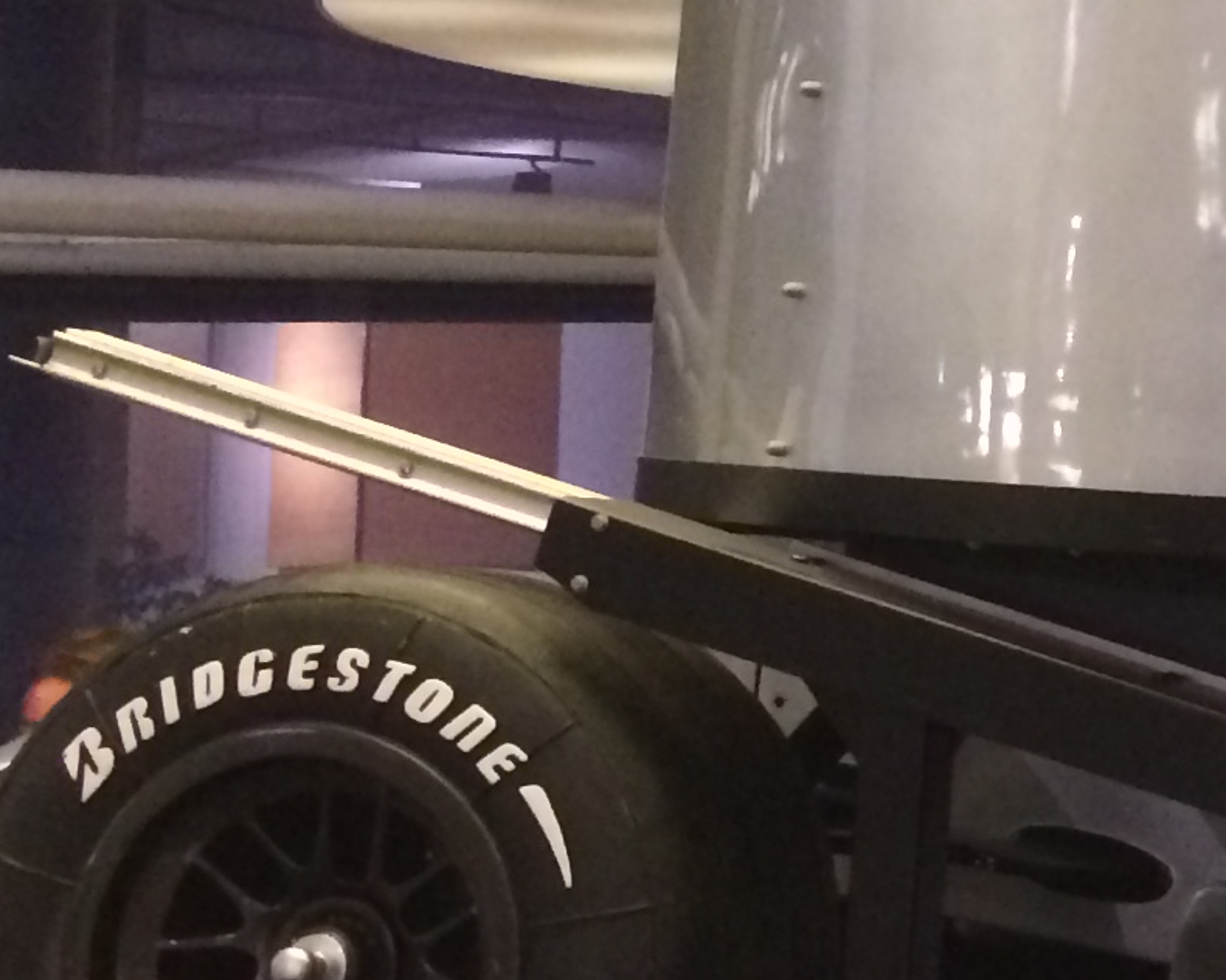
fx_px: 4390
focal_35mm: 121
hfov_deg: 14.0
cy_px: 296
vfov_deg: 12.7
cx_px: 2252
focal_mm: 4.12
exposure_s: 1/15
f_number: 2.2
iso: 320
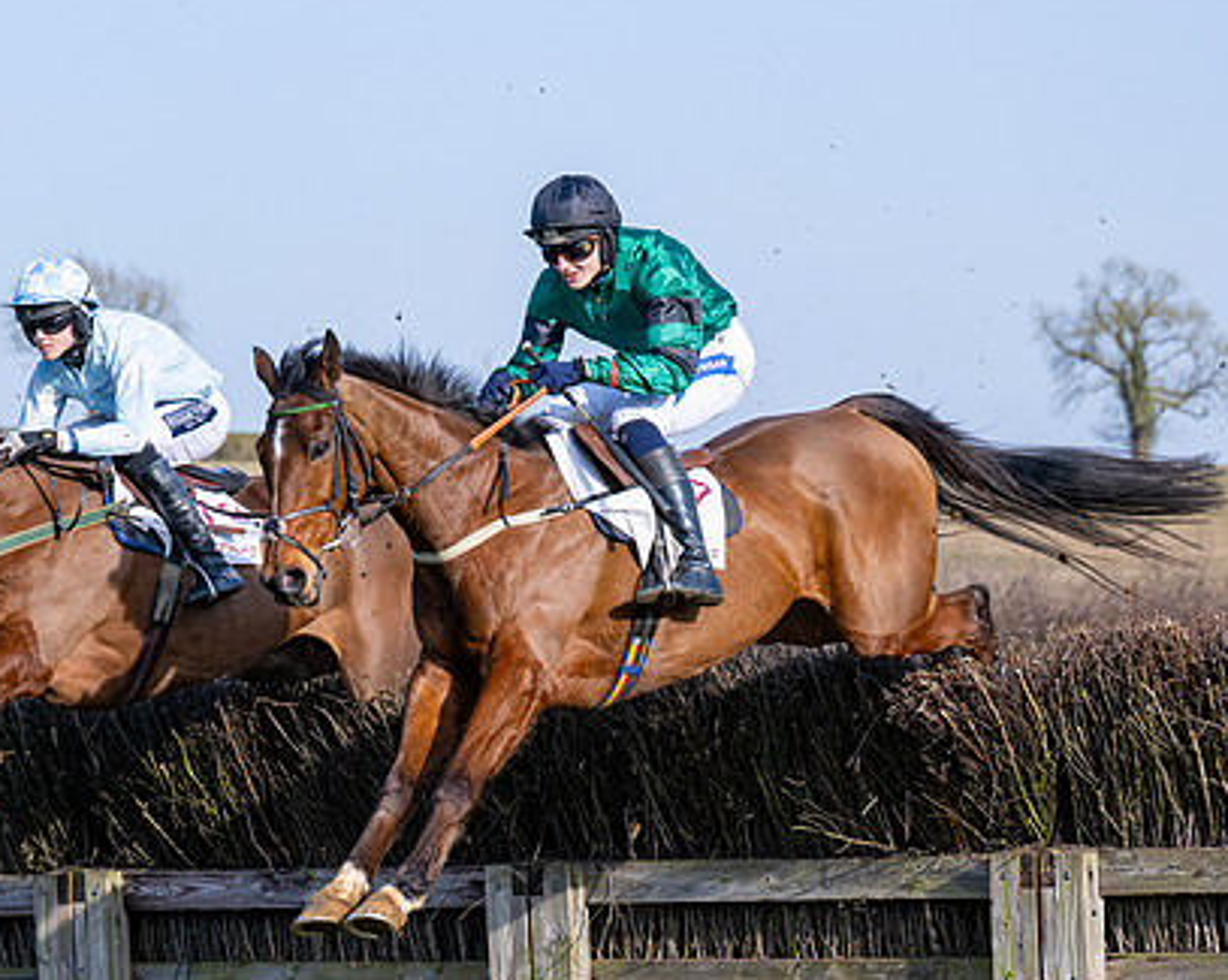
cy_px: 670
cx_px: 223
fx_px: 6319
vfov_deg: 8.9
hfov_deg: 11.1
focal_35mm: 174
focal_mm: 83
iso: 160
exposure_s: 1/2000
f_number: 4
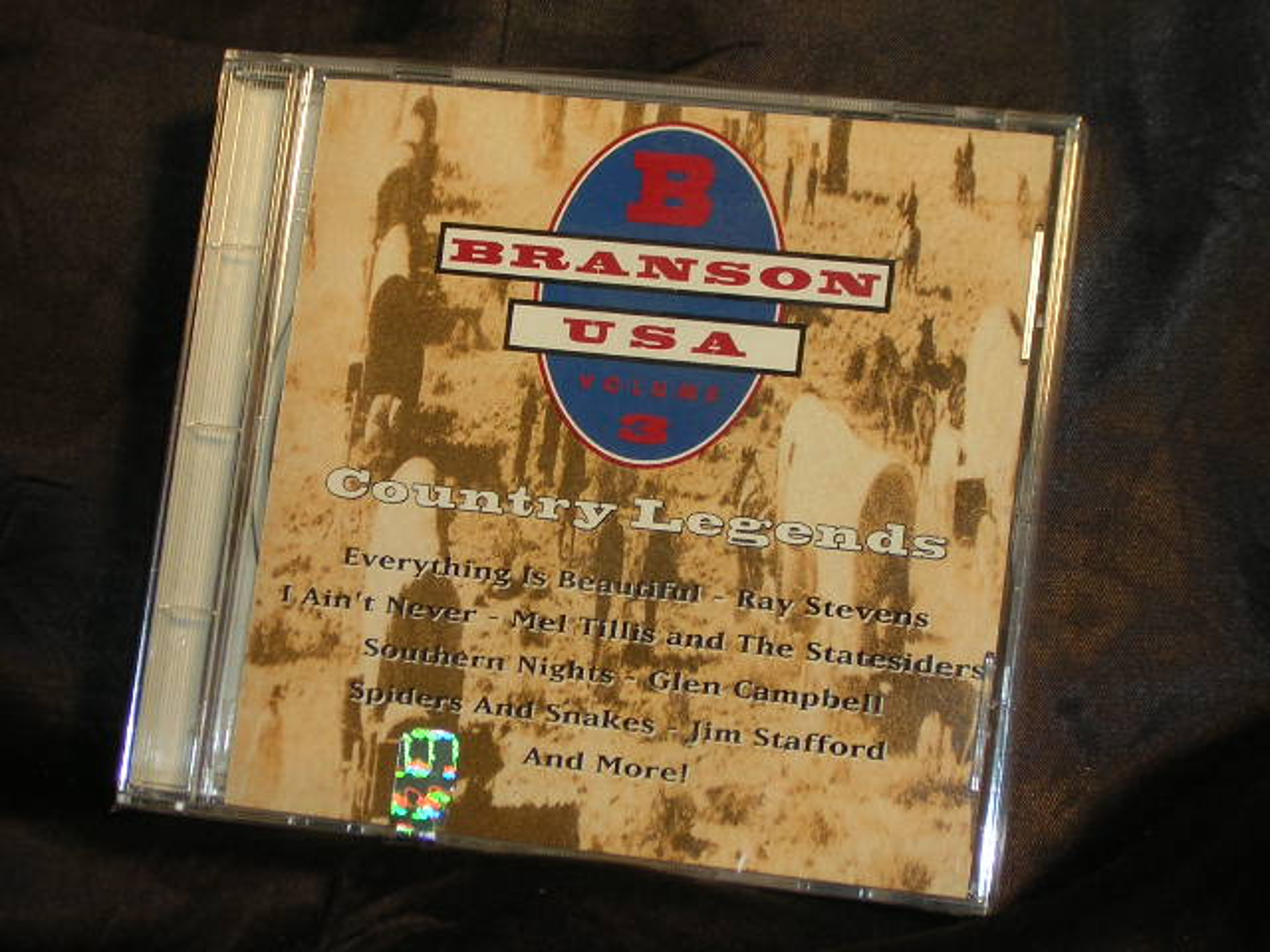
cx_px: 635
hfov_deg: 18.2
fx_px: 3962
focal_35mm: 108
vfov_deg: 13.7
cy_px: 476
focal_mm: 14.1
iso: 50
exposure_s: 1/30
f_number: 4.7
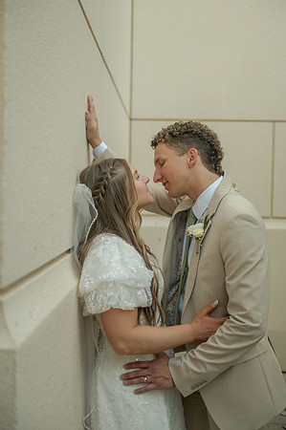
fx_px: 526
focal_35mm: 44
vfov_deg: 44.5
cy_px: 215
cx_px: 143
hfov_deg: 30.4
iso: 640
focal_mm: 44
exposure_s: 1/640
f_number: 2.8
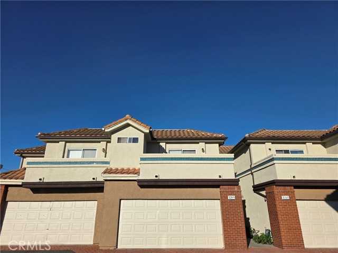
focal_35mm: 23
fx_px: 225
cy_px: 126
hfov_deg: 73.9
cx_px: 169
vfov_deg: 58.9
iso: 50
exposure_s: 1/7944
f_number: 1.7
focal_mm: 6.3
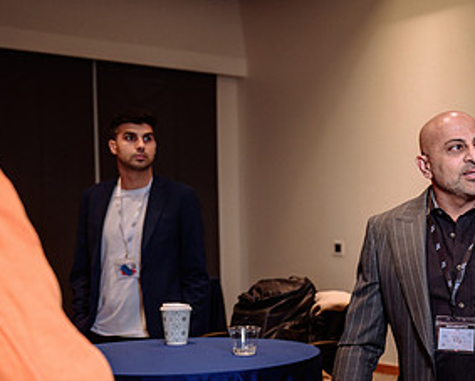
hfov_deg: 26.4
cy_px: 265
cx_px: 442
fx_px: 971
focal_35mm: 69
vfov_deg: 22.1
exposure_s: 1/100
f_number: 3.5
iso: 1000
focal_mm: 31.5
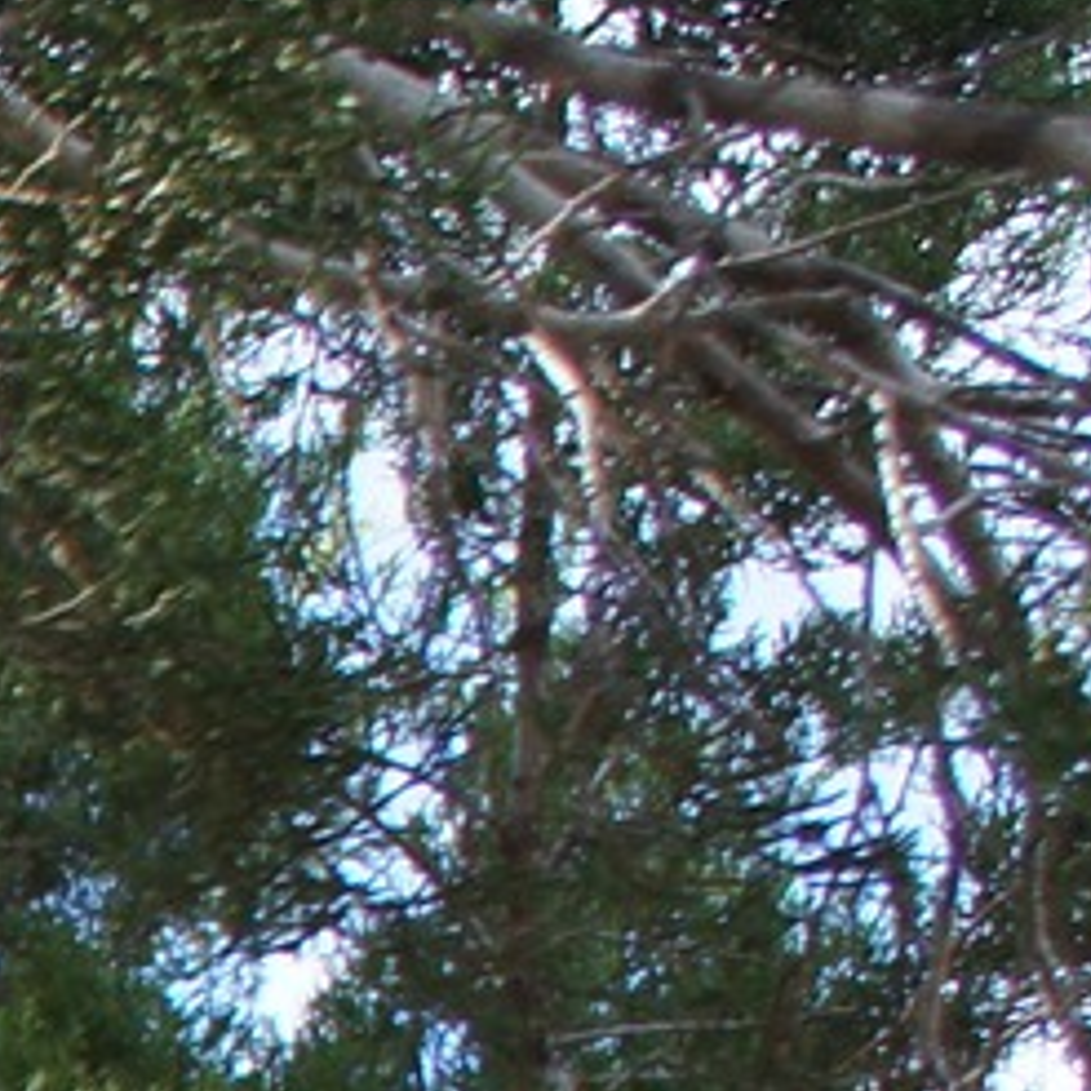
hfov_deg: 7.6
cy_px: 2805
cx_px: -2741
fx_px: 6525
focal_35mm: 183
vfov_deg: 8.5
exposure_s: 1/250
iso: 200
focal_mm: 16
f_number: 5.6
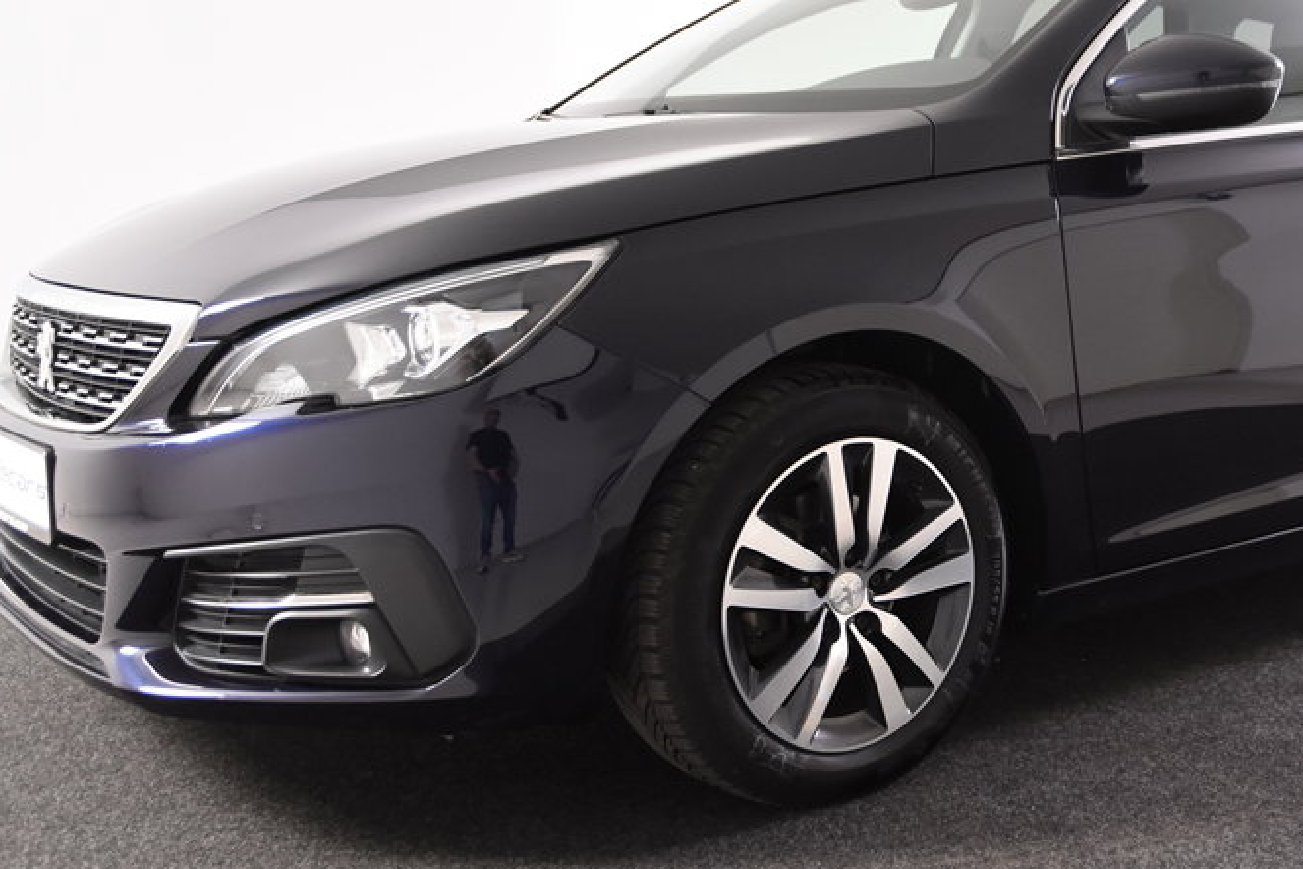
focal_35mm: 51
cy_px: 357
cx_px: 922
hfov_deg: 38.2
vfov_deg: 26.4
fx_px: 1846
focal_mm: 22
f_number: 3.5
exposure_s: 1/50
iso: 1600
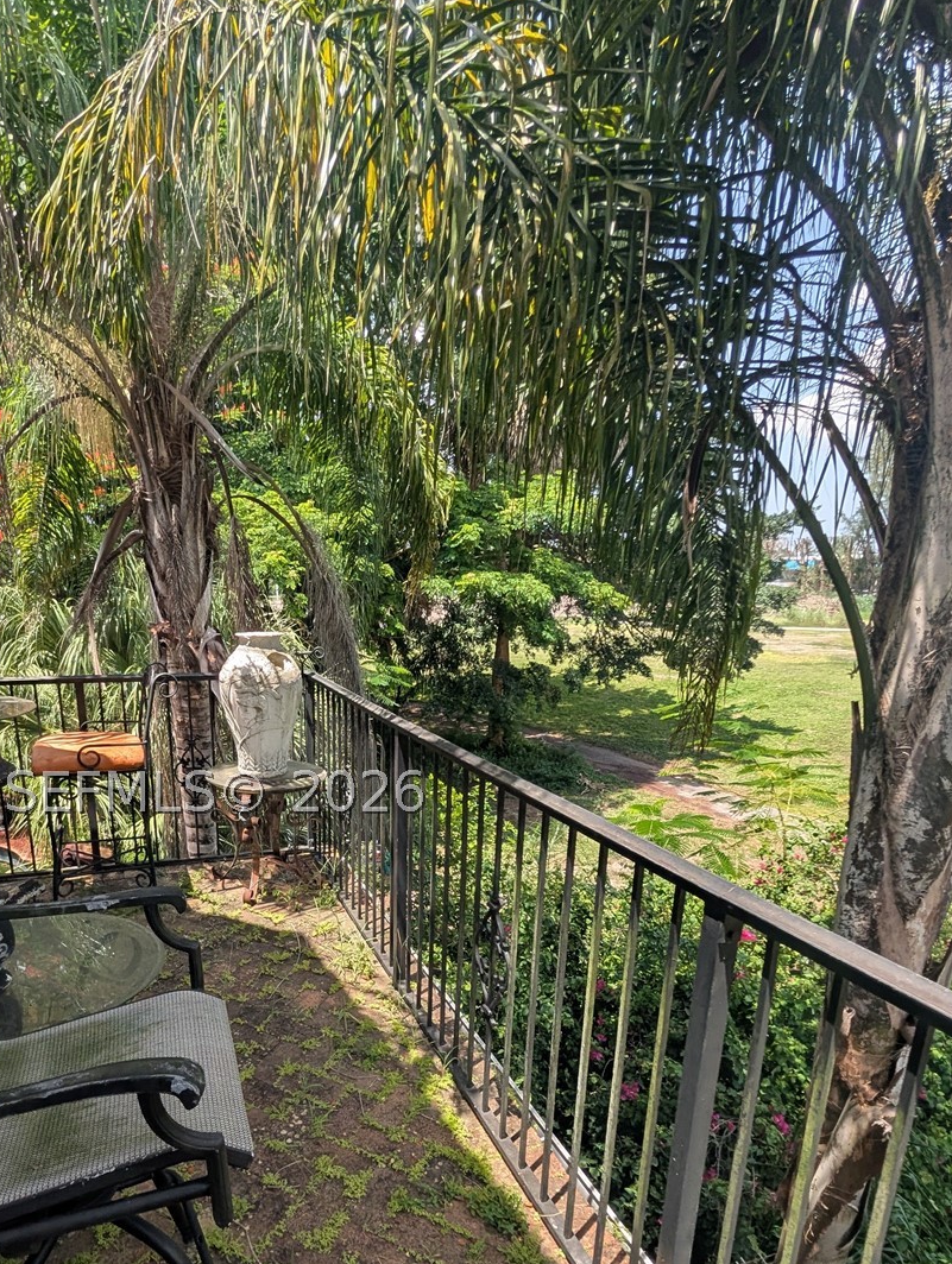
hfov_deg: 70.6
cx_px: 357
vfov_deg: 85.9
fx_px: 658
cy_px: 792
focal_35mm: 18
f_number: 1.7
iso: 49
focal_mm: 2.02
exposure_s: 1/1104
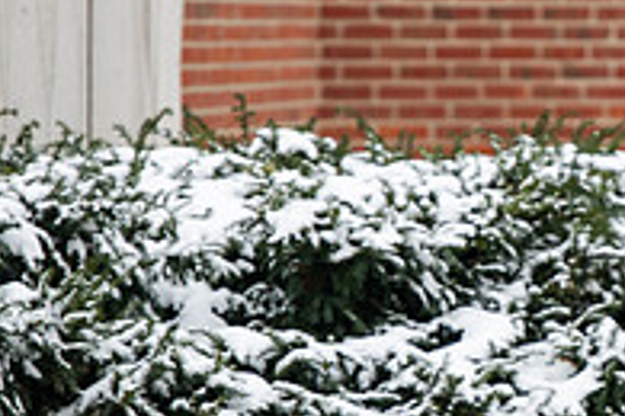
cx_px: 628
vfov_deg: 2.4
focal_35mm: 566
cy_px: 325
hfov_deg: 3.6
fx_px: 9826
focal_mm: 190
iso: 125
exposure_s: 1/400
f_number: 3.5
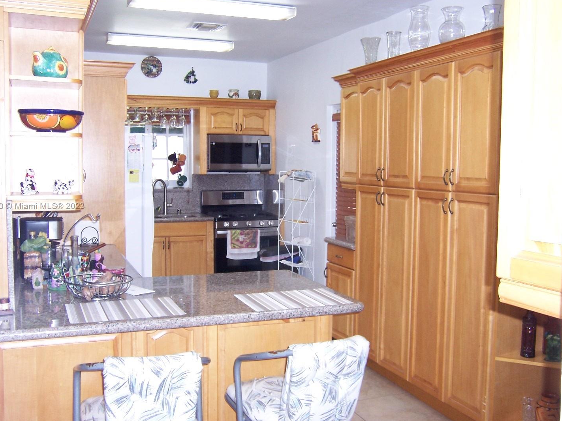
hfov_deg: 51.3
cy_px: 206
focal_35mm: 36
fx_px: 584
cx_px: 264
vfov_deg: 39.6
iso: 140
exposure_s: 1/60
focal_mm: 5.5
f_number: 2.8
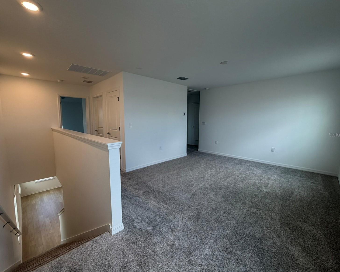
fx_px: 151
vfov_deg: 84.0
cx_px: 164
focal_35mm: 15
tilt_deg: -6.0
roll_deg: +0.1
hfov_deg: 96.8
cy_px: 135
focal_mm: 2.22
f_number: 2.2
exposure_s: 1/120
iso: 125
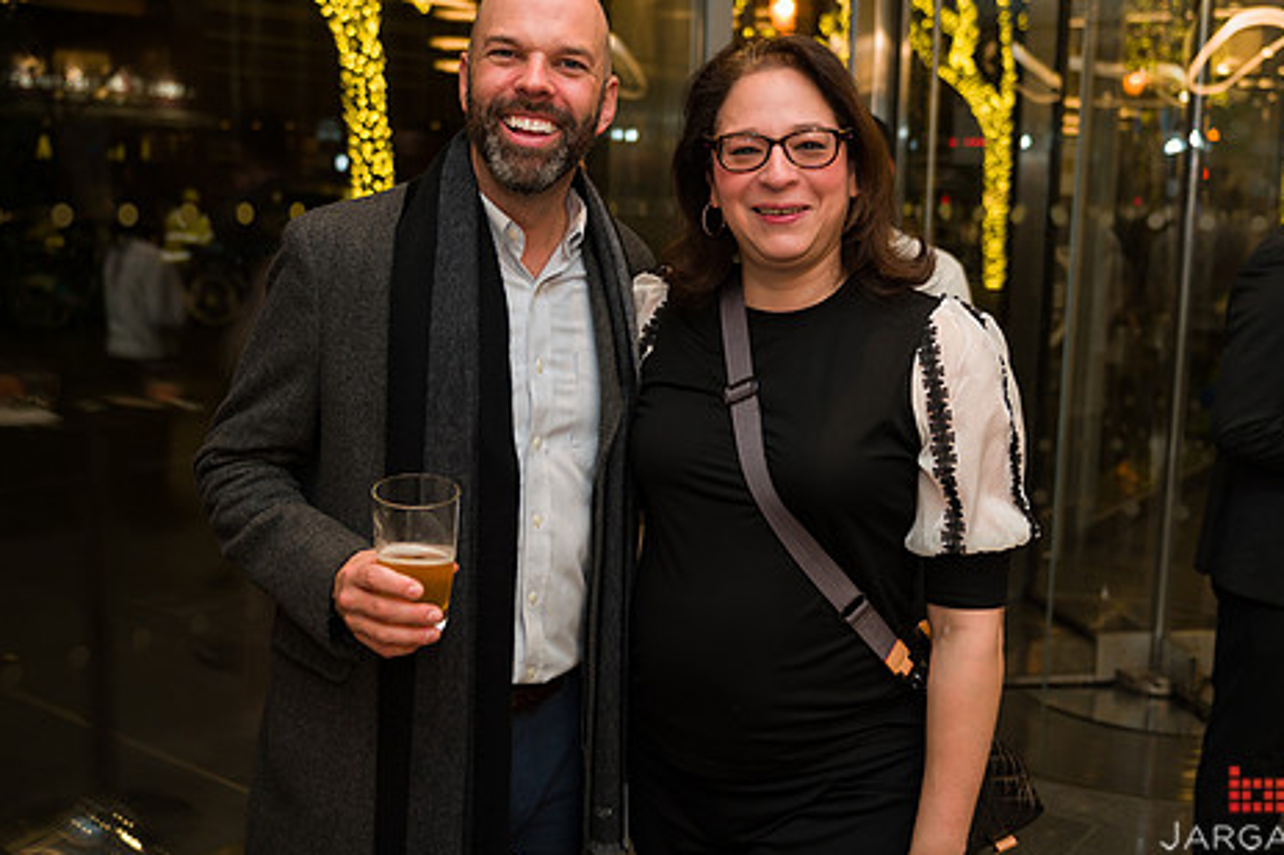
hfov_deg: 48.5
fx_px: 1426
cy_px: 376
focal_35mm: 40
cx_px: 623
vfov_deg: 33.3
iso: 400
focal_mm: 32
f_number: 3.2
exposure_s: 1/200
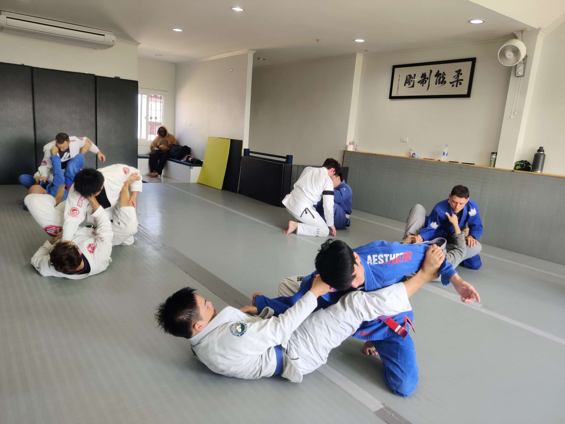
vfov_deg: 51.4
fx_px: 441
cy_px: 212
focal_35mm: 27
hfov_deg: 65.3
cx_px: 282
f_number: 1.75
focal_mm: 4.75
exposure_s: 1/100
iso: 200
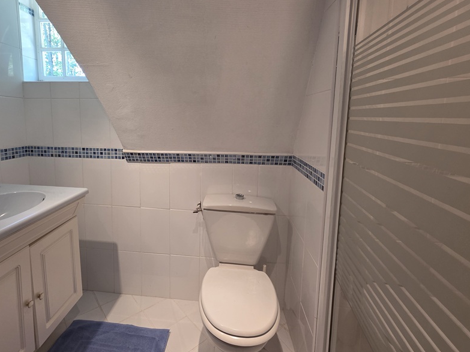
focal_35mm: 17
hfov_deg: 90.5
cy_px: 146
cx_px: 203
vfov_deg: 74.1
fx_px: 231
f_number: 1.9
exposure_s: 1/100
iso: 125
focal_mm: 2.2
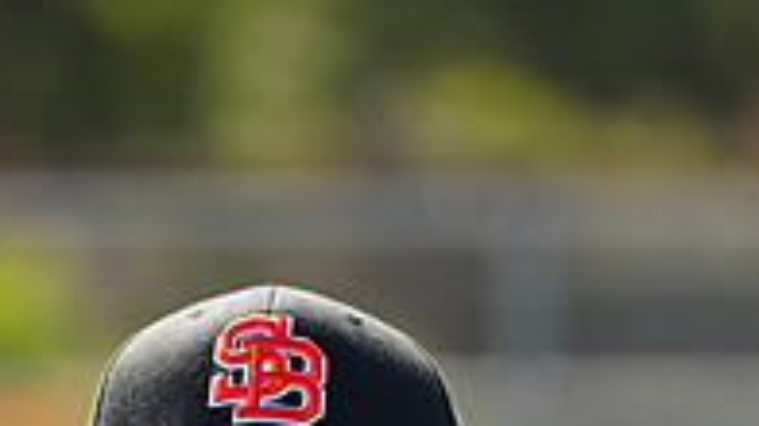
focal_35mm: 612
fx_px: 12310
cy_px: 968
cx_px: 141
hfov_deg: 3.5
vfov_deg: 2.0
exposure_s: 1/250
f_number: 4.5
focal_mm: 197
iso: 64
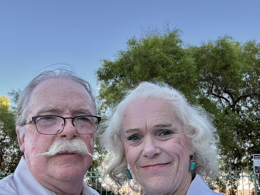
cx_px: 131
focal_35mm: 41
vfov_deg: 35.1
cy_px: 111
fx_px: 308
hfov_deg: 45.8
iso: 25
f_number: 1.9
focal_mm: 2.69
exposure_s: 1/180
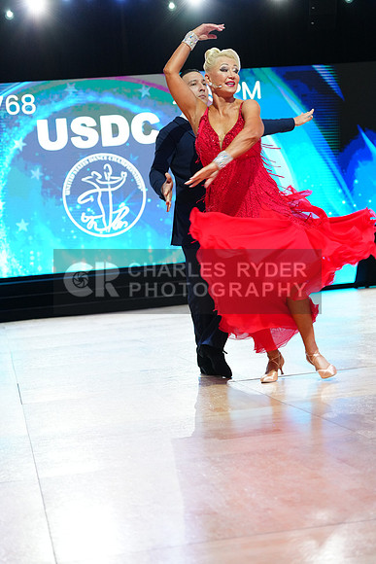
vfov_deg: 28.8
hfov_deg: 19.5
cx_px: 188
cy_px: 282
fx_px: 1096
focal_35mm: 70
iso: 2500
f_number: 4
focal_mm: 70
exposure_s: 1/320
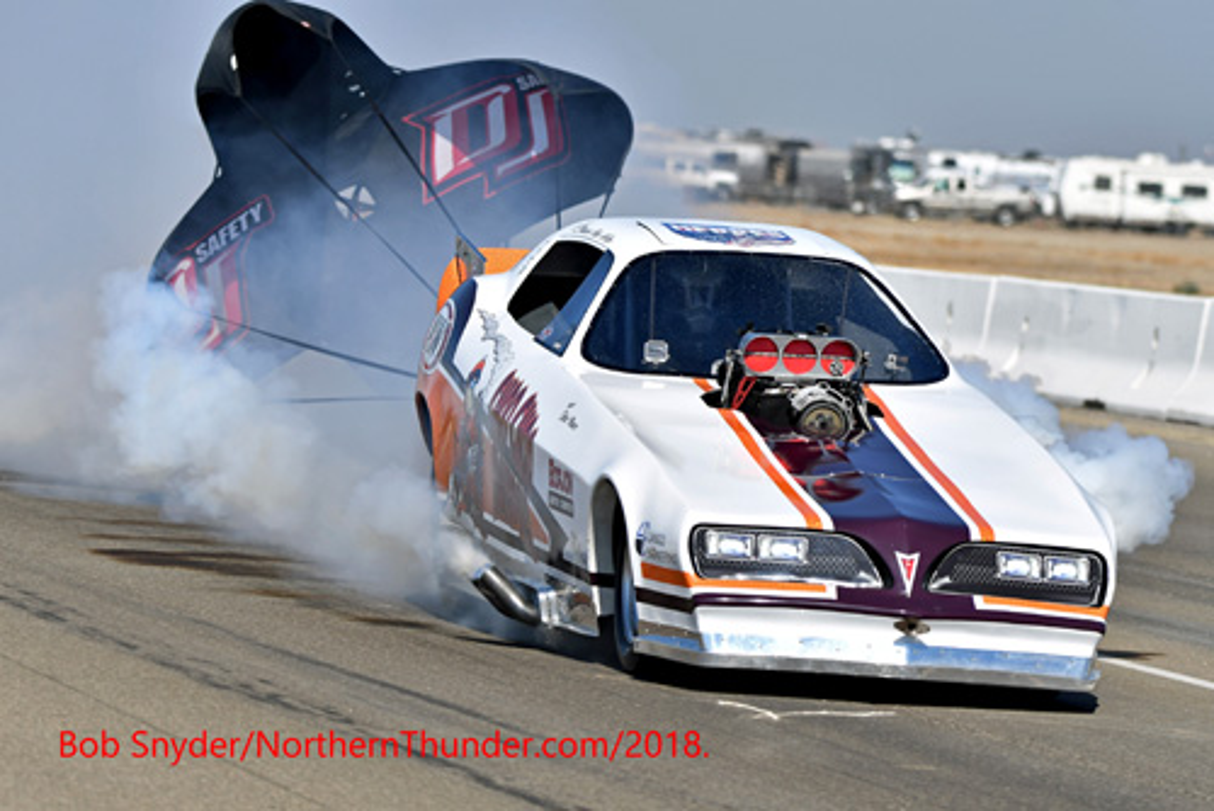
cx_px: 607
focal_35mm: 300
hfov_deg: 6.9
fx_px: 10122
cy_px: 406
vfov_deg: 4.6
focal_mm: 200
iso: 160
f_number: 5.6
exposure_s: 1/1250
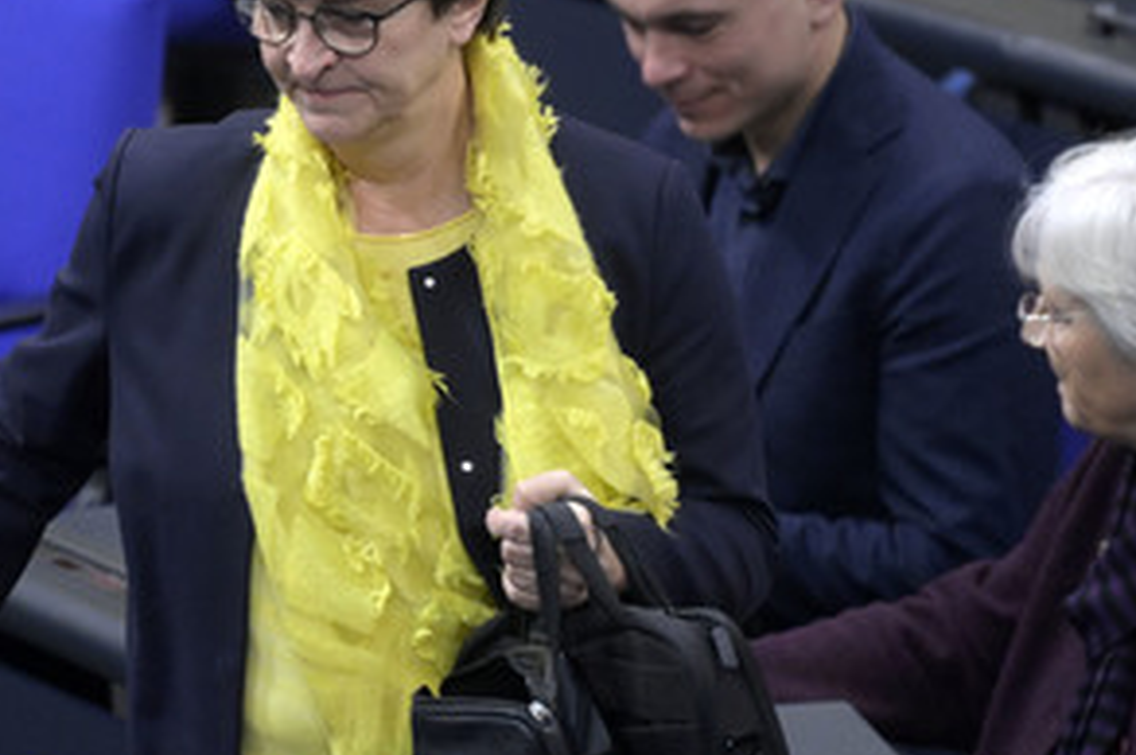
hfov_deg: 3.3
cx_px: 313
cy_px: 339
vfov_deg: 2.2
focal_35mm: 618
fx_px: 19479
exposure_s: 1/320
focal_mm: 400
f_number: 5.6
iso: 12800
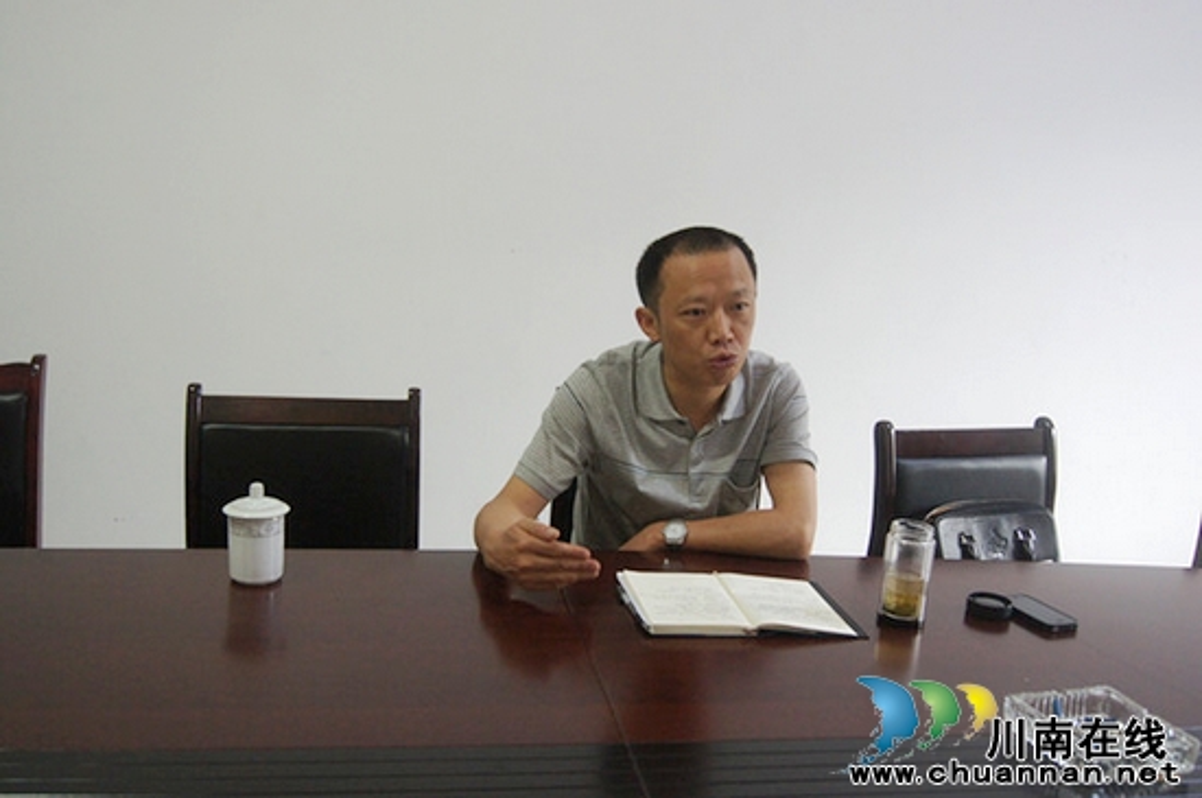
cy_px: 399
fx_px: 1100
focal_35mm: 33
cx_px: 601
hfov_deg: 57.3
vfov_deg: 39.9
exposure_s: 1/40
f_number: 4
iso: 1000
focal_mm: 22
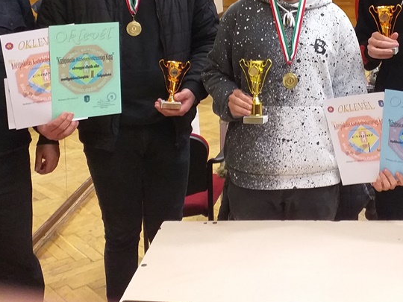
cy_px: 44
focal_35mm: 50
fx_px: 582
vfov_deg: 28.2
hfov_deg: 37.5
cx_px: 287
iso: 250
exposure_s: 1/25
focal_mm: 3.6
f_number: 1.9
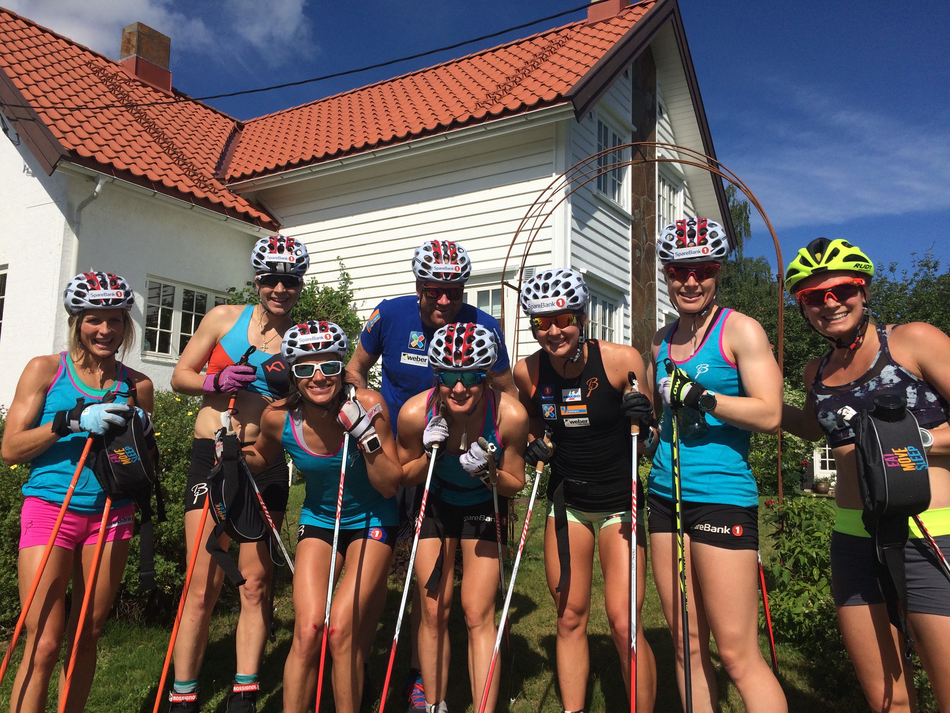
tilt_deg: +7.2
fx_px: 796
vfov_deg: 48.2
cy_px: 356
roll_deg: +0.7
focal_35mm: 29
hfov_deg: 61.7
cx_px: 475
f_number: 2.2
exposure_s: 1/3731
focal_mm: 4.15
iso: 32
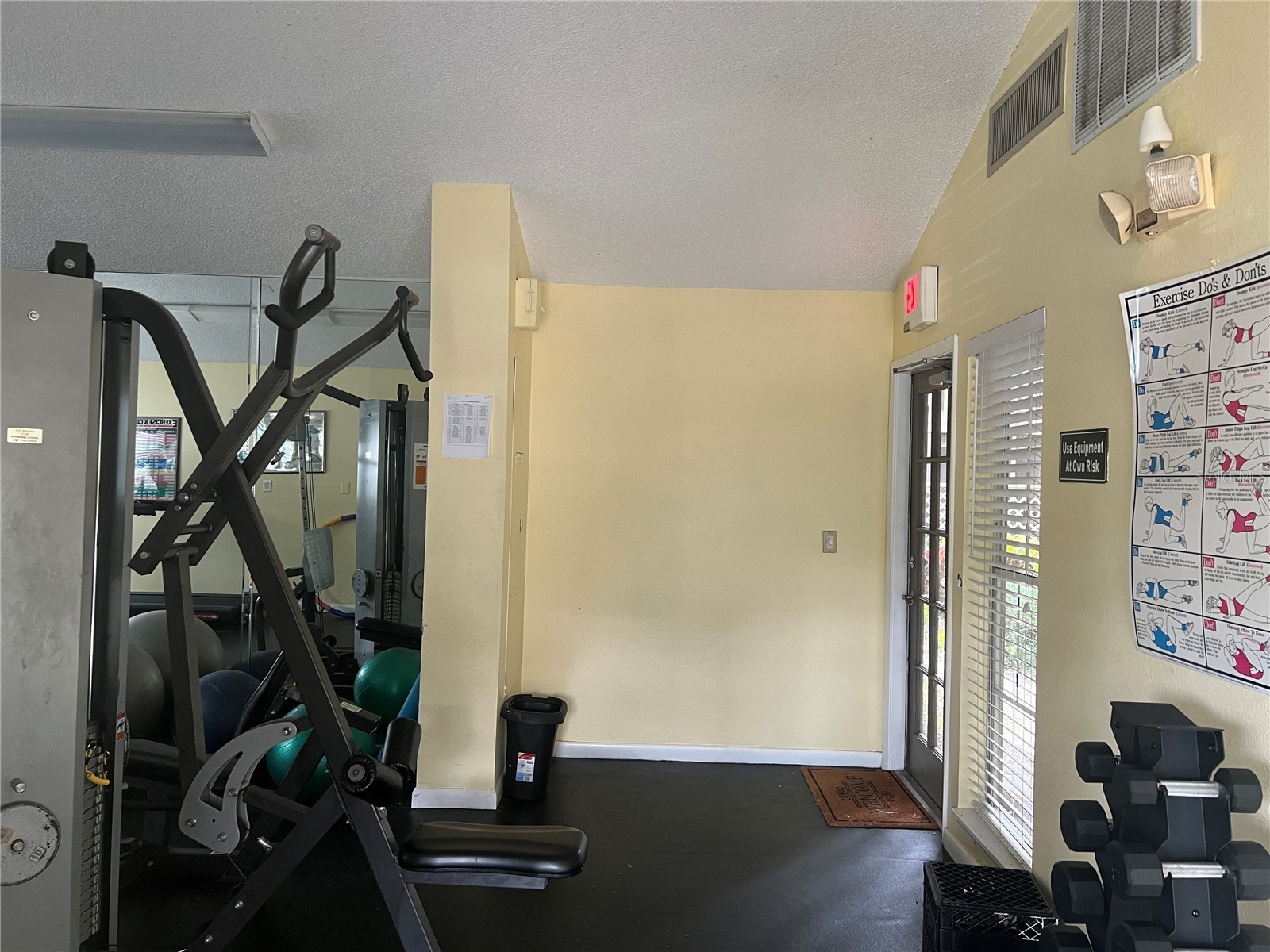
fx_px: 954
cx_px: 635
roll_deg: -1.3
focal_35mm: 26
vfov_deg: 53.1
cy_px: 476
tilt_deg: -0.3
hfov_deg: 67.3
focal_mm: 5.7
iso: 200
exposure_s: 1/60
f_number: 1.5
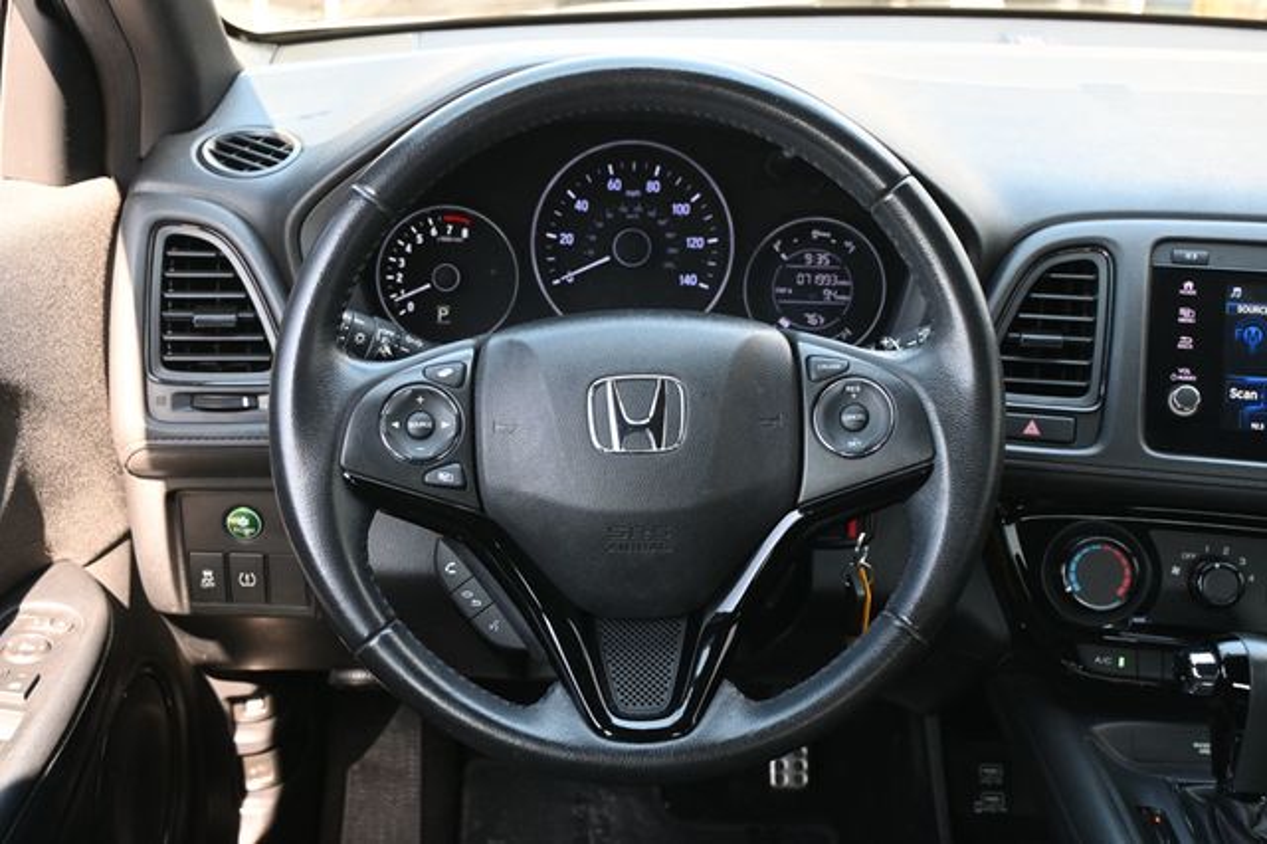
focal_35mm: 41
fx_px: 1451
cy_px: 422
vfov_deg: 32.4
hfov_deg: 47.2
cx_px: 634
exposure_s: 1/125
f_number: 4.5
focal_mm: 27.5
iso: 1000
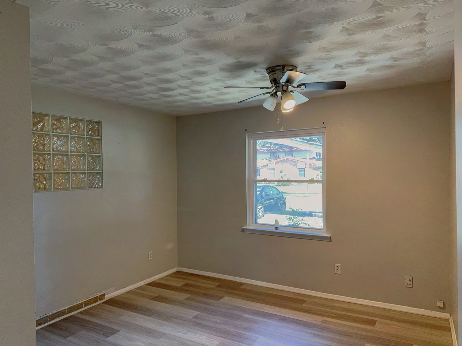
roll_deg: +1.2
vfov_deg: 56.8
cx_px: 231
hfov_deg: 71.6
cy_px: 173
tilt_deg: -1.0
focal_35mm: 24
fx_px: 320
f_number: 1.78
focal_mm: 6.76
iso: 200
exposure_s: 1/120
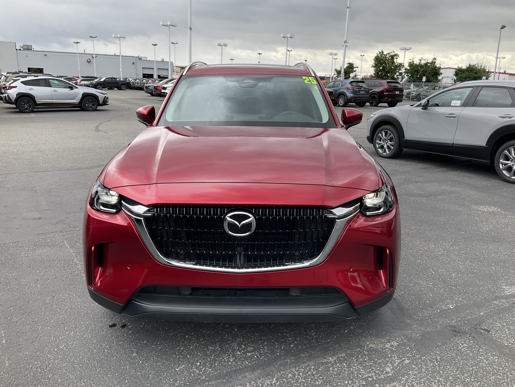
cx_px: 258
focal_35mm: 29
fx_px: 431
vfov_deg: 48.2
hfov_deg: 61.7
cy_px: 194
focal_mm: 3
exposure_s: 1/346
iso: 25
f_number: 1.8
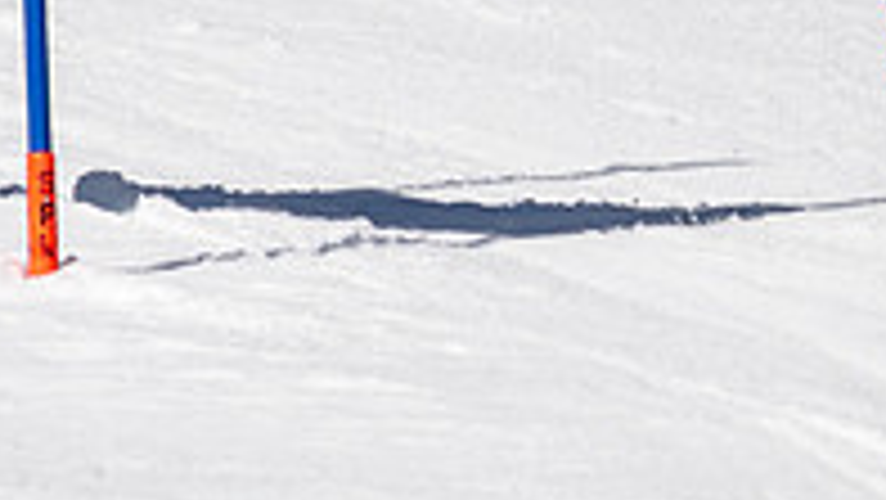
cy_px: -200
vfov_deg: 0.5
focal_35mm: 2649
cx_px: 748
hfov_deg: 0.8
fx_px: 62259
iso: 200
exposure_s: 1/2000
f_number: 8
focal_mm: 560
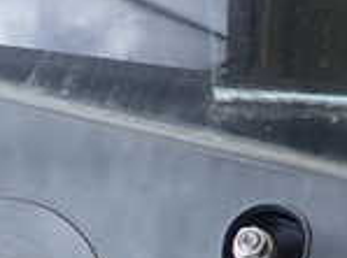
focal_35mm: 101
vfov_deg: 13.8
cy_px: 367
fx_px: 1010
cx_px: 119
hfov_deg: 19.4
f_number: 2
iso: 160
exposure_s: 1/60
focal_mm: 4.5
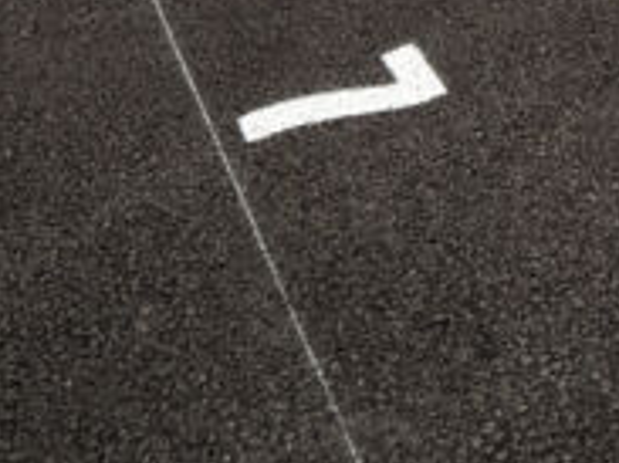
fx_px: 1054
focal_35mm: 59
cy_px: -152
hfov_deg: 29.1
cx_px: 704
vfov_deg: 22.1
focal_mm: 9
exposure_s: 1/200
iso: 200
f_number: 5.6
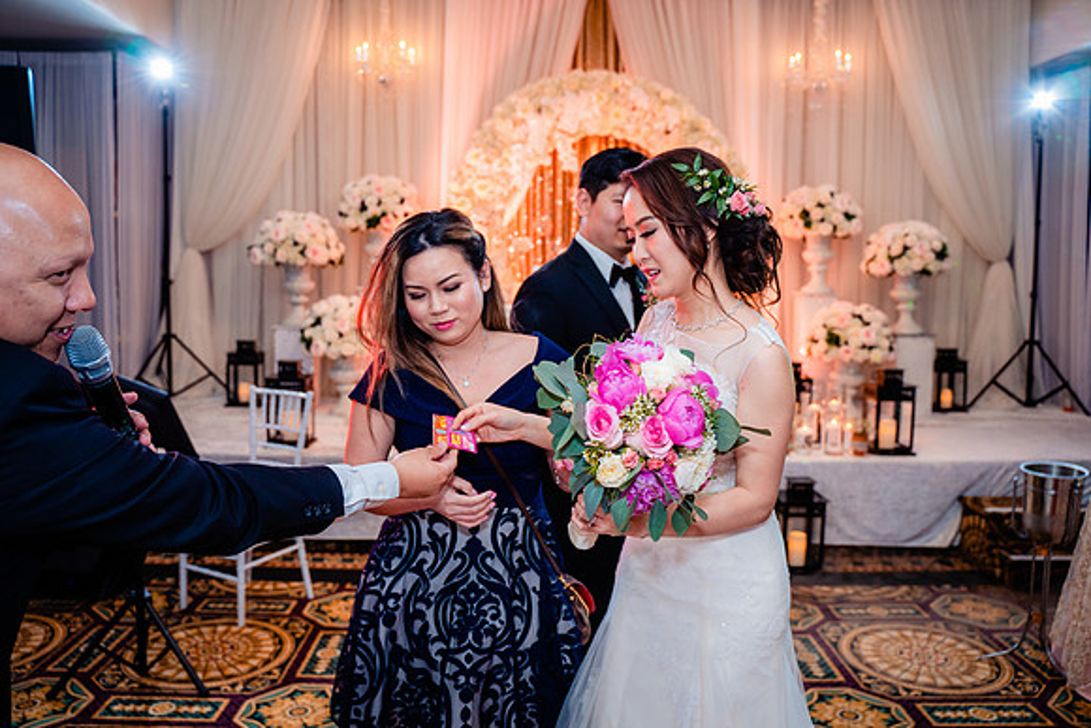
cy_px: 364
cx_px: 546
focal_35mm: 28
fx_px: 849
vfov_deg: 46.4
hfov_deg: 65.5
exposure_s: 1/160
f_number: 3.5
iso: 1000
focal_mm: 28
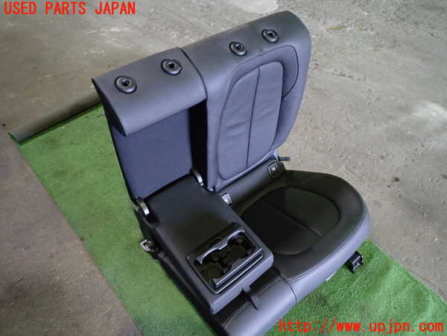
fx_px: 323
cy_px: 168
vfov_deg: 54.9
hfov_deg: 69.4
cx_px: 224
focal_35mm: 25
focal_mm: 4.5
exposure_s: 1/30
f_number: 2
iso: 500
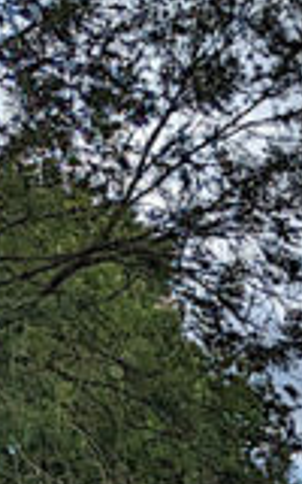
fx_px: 2147
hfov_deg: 7.6
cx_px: 655
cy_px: 1015
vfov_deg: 11.4
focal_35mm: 163
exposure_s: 1/4348
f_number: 1.85
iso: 45
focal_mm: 6.81
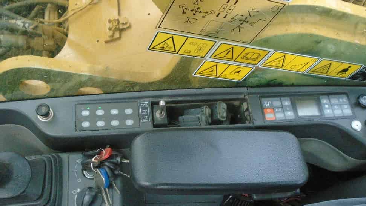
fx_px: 379
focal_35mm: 39
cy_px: 123
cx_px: 179
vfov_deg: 30.4
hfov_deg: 51.6
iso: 400
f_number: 3.2
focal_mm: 4.6
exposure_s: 1/250
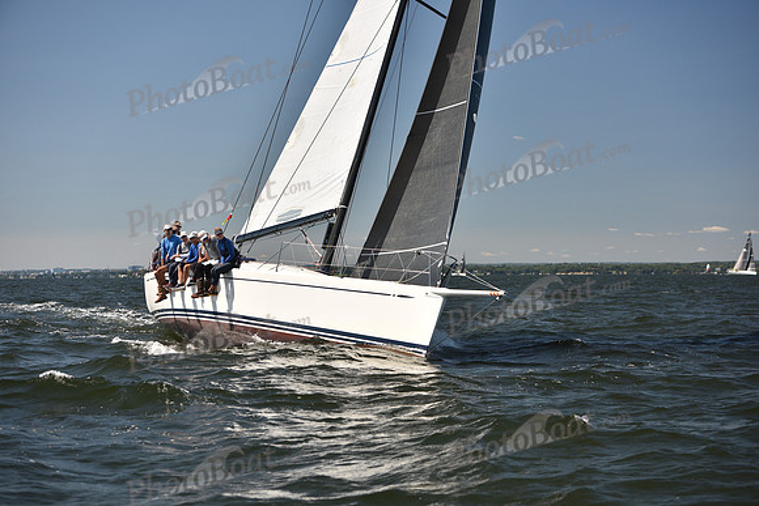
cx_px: 380
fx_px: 1476
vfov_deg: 19.5
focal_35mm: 70
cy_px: 253
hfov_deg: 28.8
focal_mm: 70
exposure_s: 1/1000
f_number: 3.5
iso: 250
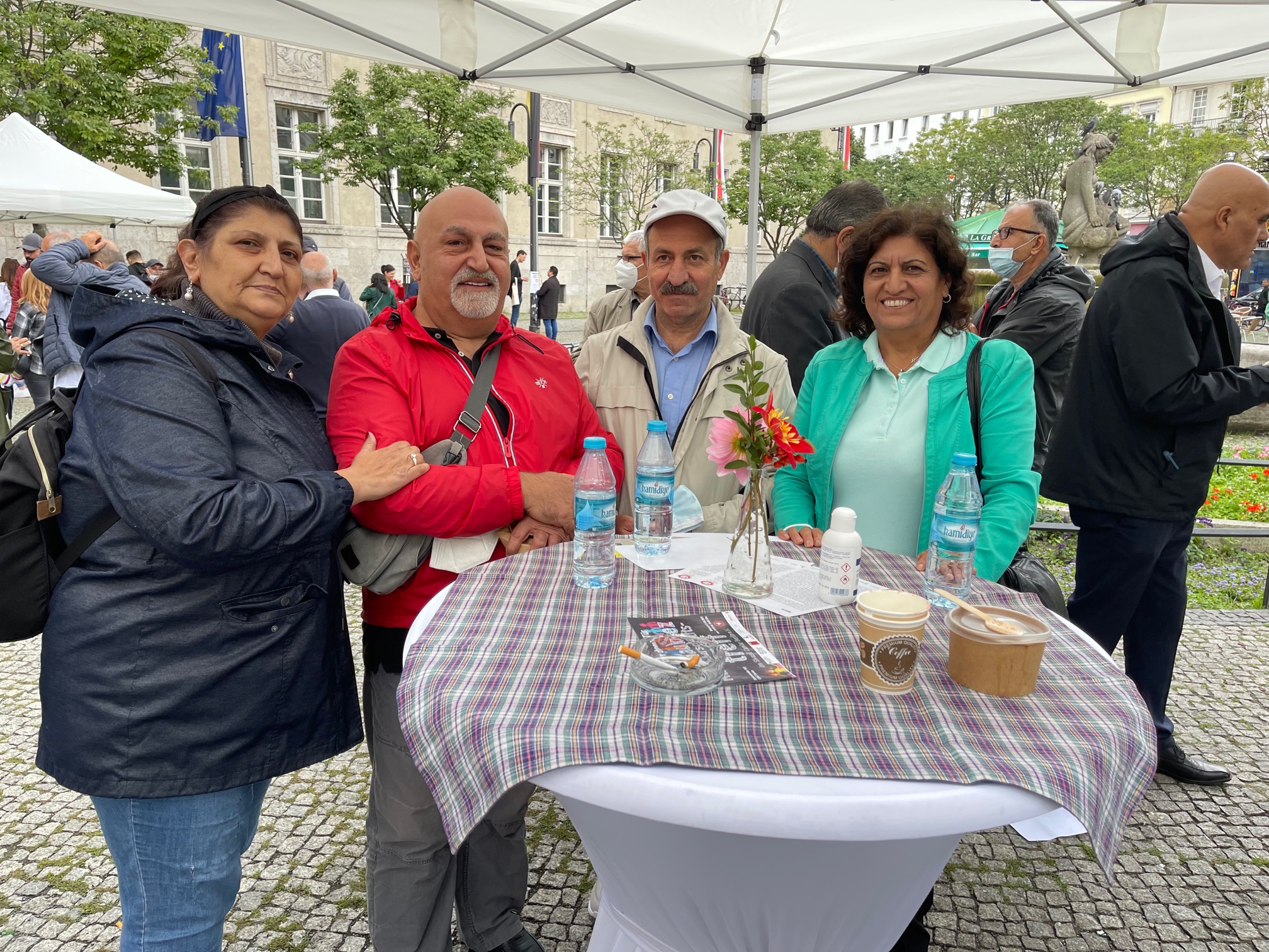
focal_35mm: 26
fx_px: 953
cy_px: 476
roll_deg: -1.5
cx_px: 634
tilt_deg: -12.6
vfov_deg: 53.1
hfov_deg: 67.3
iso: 50
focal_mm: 5.1
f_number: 1.6
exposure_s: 1/121
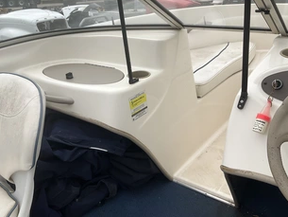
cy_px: 105
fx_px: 316
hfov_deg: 48.9
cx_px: 135
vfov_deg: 37.7
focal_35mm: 38
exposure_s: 1/2141
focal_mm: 3
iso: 25
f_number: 1.8
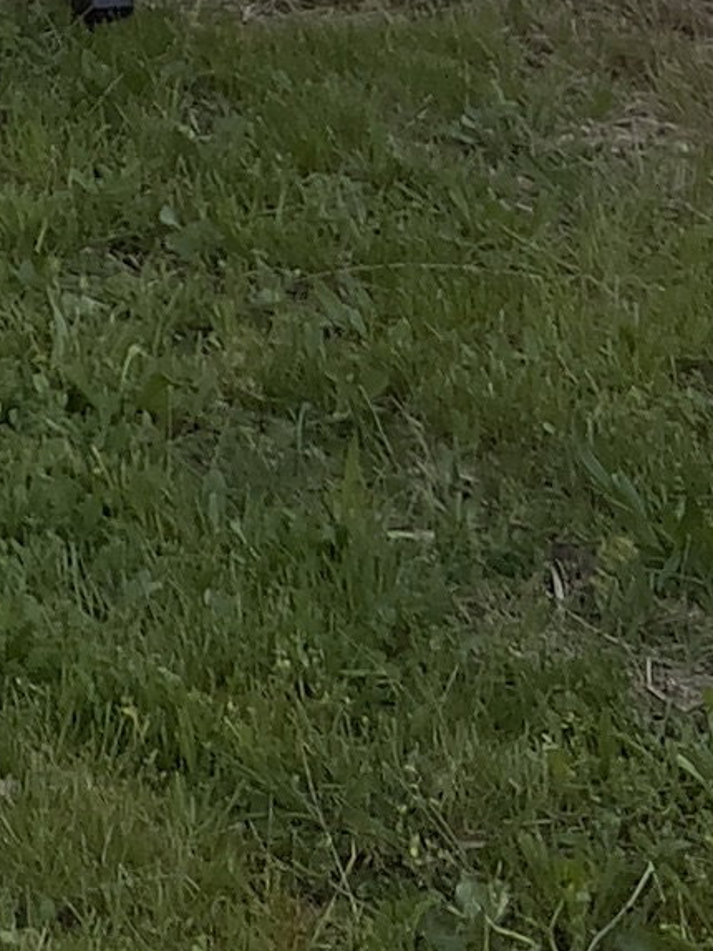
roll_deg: -0.1
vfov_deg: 8.9
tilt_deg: +6.7
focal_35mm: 183
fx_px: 5024
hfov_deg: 7.4
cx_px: -1179
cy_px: -1874
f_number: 1.5
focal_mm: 5.7
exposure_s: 1/827
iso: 50
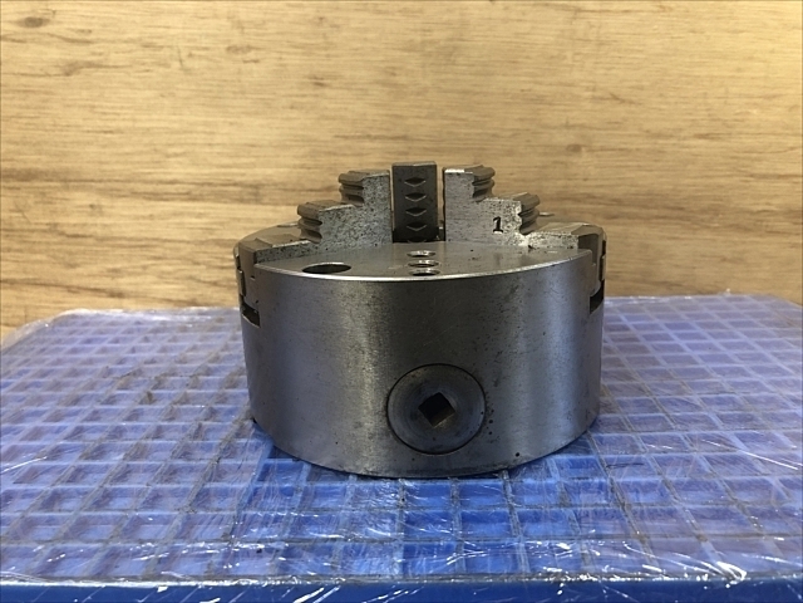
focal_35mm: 28
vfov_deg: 49.7
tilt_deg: -16.3
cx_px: 402
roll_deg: +2.8
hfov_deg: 63.4
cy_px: 302
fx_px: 650
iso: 40
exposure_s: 1/20
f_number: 1.8
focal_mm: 3.99
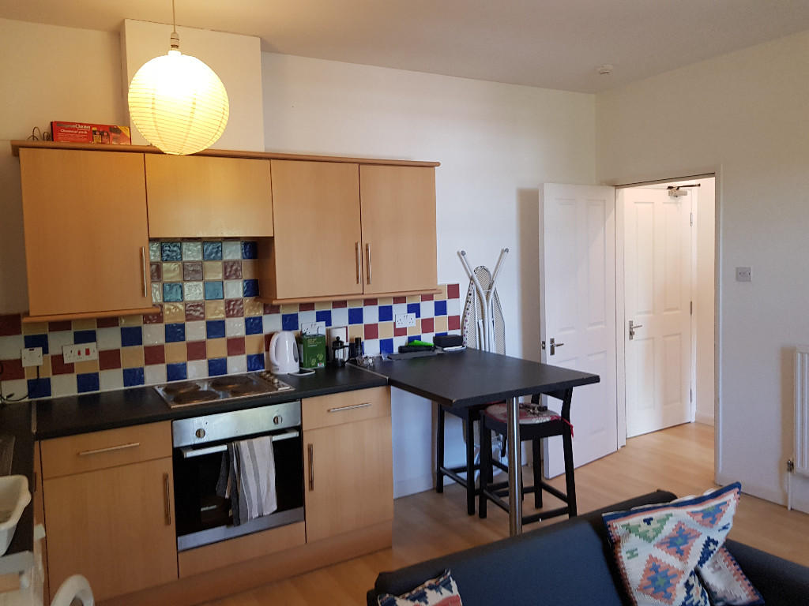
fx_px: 608
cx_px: 404
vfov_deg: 53.1
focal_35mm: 26
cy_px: 303
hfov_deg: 67.3
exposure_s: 1/50
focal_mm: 4.2
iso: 125
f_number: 1.7
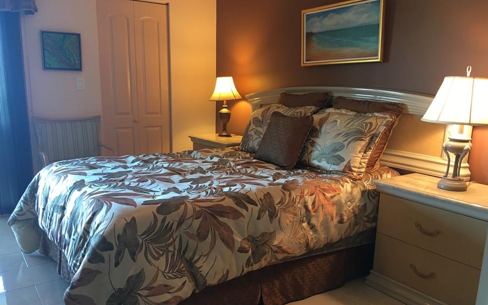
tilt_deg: -11.2
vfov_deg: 40.5
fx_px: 412
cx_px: 244
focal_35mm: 31
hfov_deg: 61.2
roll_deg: -0.3
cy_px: 181
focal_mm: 4.15
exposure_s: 1/15
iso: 50
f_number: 2.2
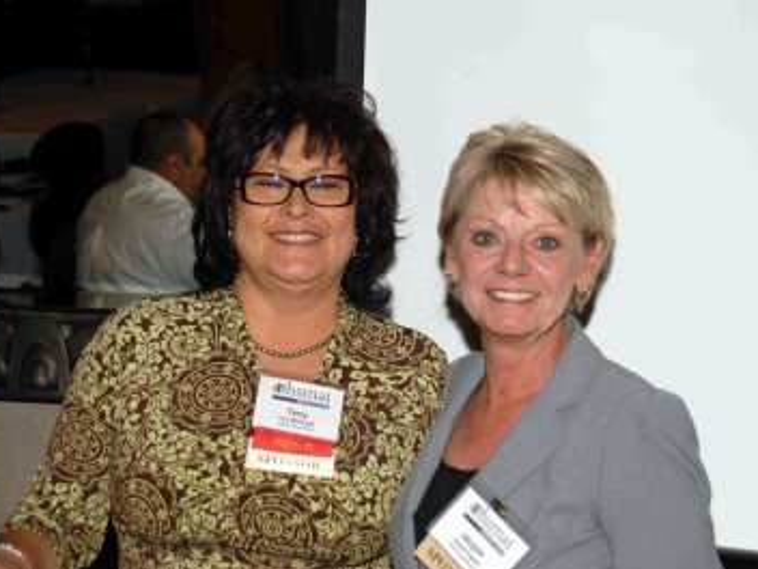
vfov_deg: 13.9
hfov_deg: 18.5
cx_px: 401
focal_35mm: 107
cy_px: 287
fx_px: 2333
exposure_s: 1/250
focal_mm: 65
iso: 100
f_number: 5.6
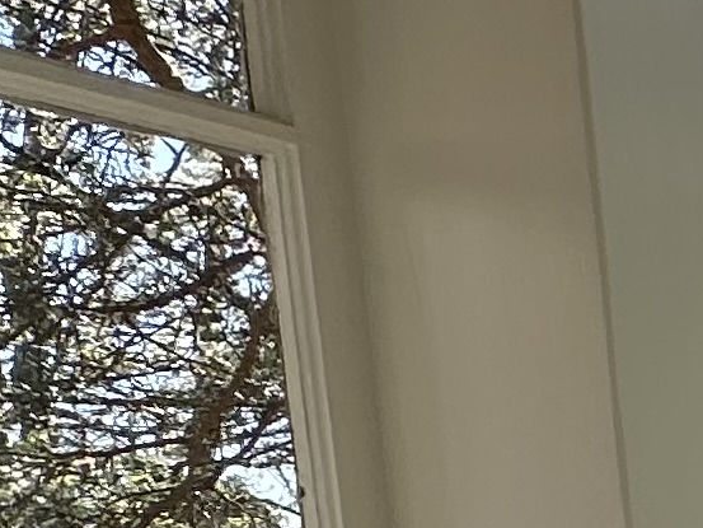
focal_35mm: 102
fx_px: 2072
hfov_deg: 12.0
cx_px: 1990
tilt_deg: -7.5
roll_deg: +0.5
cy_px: 855
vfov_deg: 13.4
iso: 40
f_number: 2.2
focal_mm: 2.22
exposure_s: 1/895
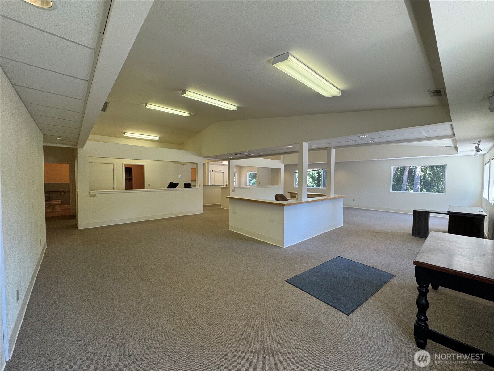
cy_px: 186
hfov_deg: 102.1
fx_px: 200
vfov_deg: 85.7
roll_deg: -0.3
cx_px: 247
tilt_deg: -2.4
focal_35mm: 14
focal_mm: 2.22
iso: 125
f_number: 2.2
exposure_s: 1/120
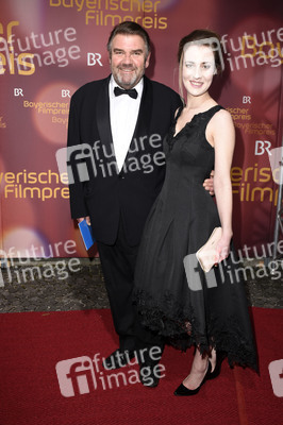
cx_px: 142
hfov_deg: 39.9
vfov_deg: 57.3
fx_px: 390
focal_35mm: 33
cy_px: 212
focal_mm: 22
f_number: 6.3
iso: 250
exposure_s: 1/160
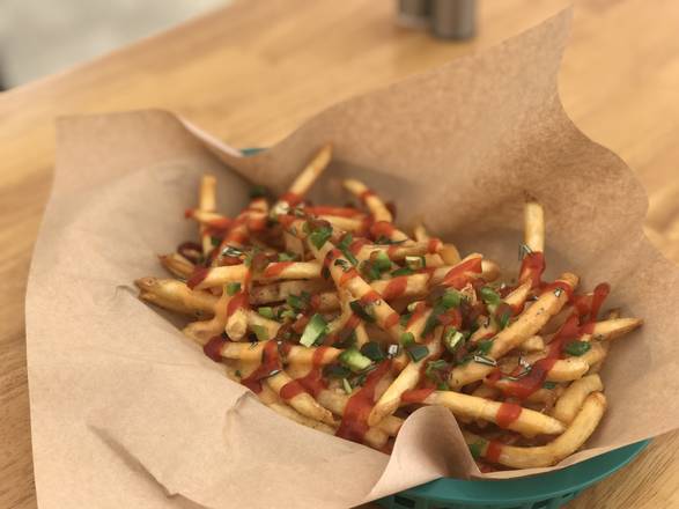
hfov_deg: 33.8
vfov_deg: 25.7
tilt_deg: -36.8
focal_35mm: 57
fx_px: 1118
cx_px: 340
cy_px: 254
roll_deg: -0.7
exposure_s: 1/253
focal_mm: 6.6
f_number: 2.8
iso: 20
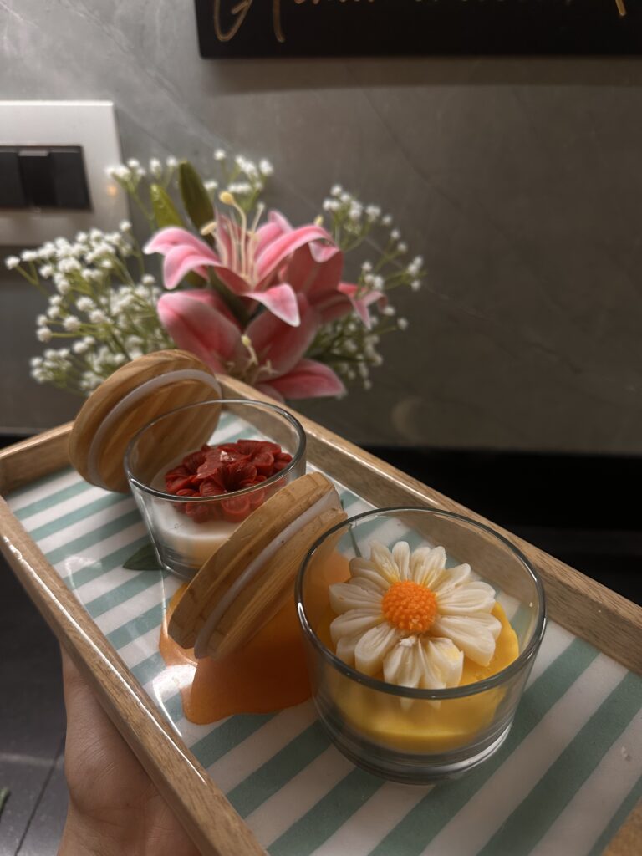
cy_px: 428
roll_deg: -0.3
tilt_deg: -31.7
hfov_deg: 56.8
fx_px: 593
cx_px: 321
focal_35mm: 24
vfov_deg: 71.6
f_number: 1.78
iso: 160
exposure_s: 1/100
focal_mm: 6.86
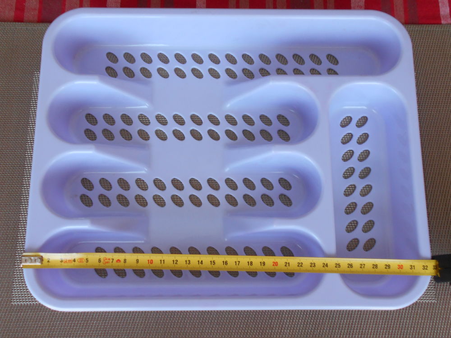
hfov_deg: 54.0
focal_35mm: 34
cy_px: 169
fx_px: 443
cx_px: 226
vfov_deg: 41.8
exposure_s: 1/30
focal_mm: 5.8
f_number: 3.6
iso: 200
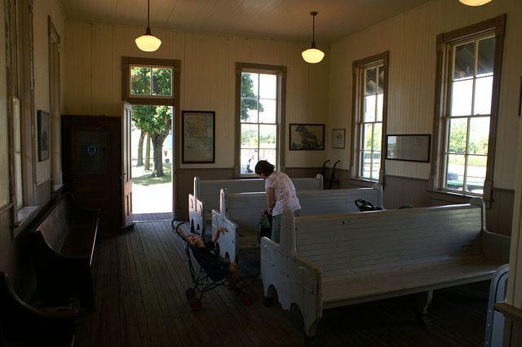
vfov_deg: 47.9
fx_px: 391
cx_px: 261
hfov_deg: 67.4
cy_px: 174
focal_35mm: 27
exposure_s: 1/50
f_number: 6.3
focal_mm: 18
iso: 100
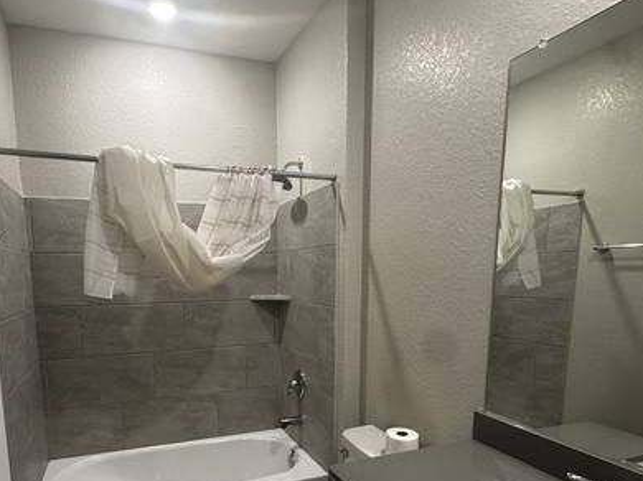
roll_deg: +1.2
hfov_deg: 73.2
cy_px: 334
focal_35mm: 23
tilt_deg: -8.9
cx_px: 259
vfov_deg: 57.1
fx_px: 427
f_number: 2.2
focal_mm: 2.22
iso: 250
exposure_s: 1/60
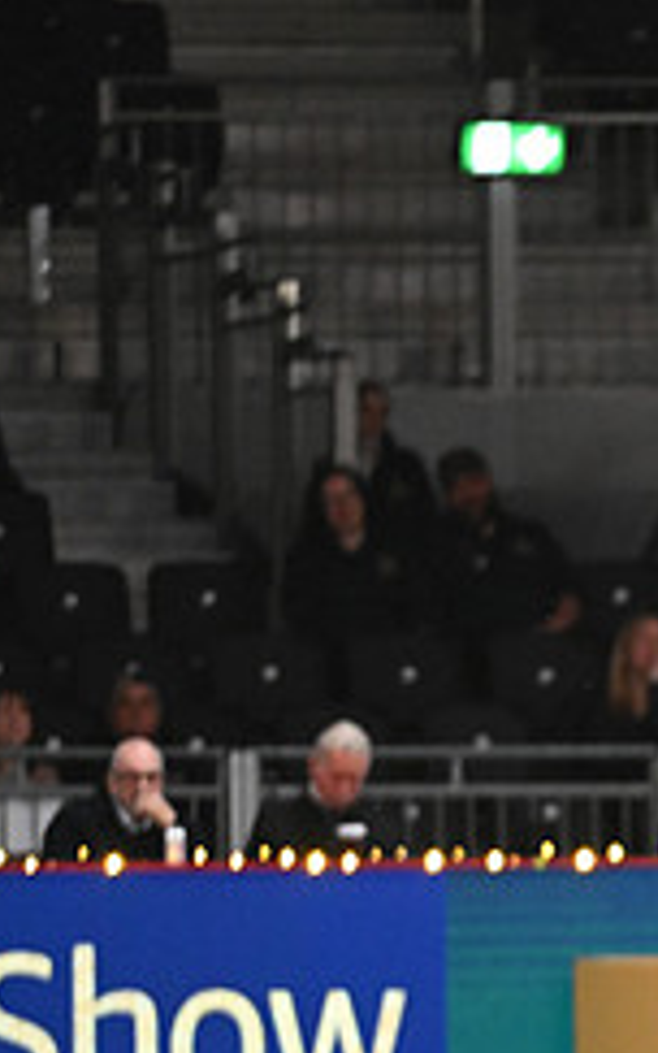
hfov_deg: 1.5
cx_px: 1229
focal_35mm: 876
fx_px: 25120
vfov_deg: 2.4
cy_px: 696
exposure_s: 1/640
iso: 6400
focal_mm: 360
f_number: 4
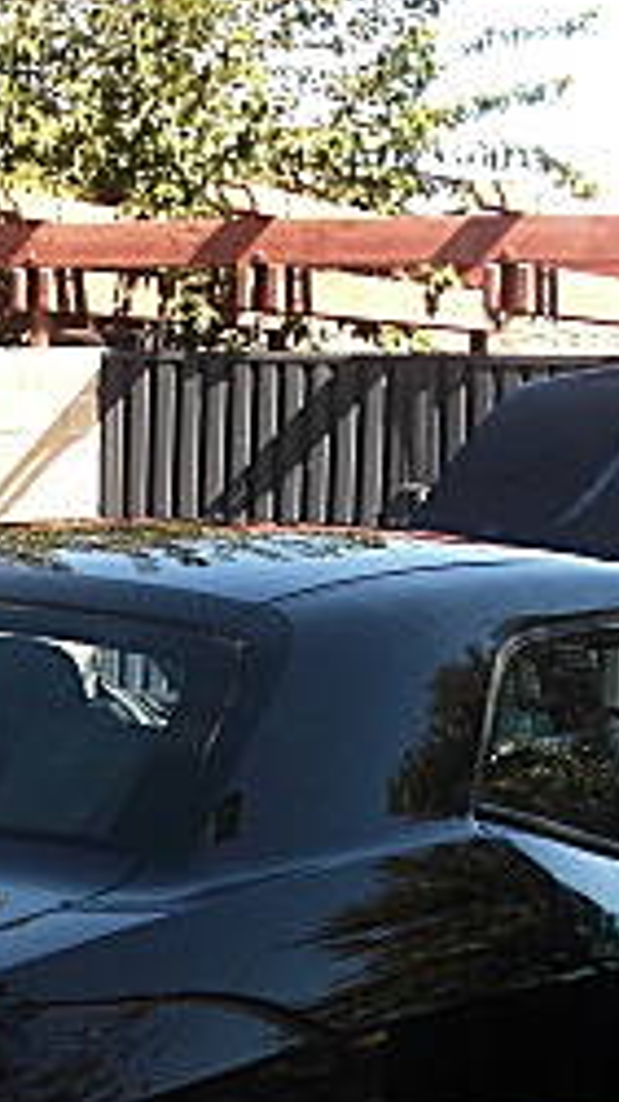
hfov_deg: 12.1
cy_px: 988
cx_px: 224
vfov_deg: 20.9
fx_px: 2921
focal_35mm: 100
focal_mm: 6.3
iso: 50
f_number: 2.8
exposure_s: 1/160
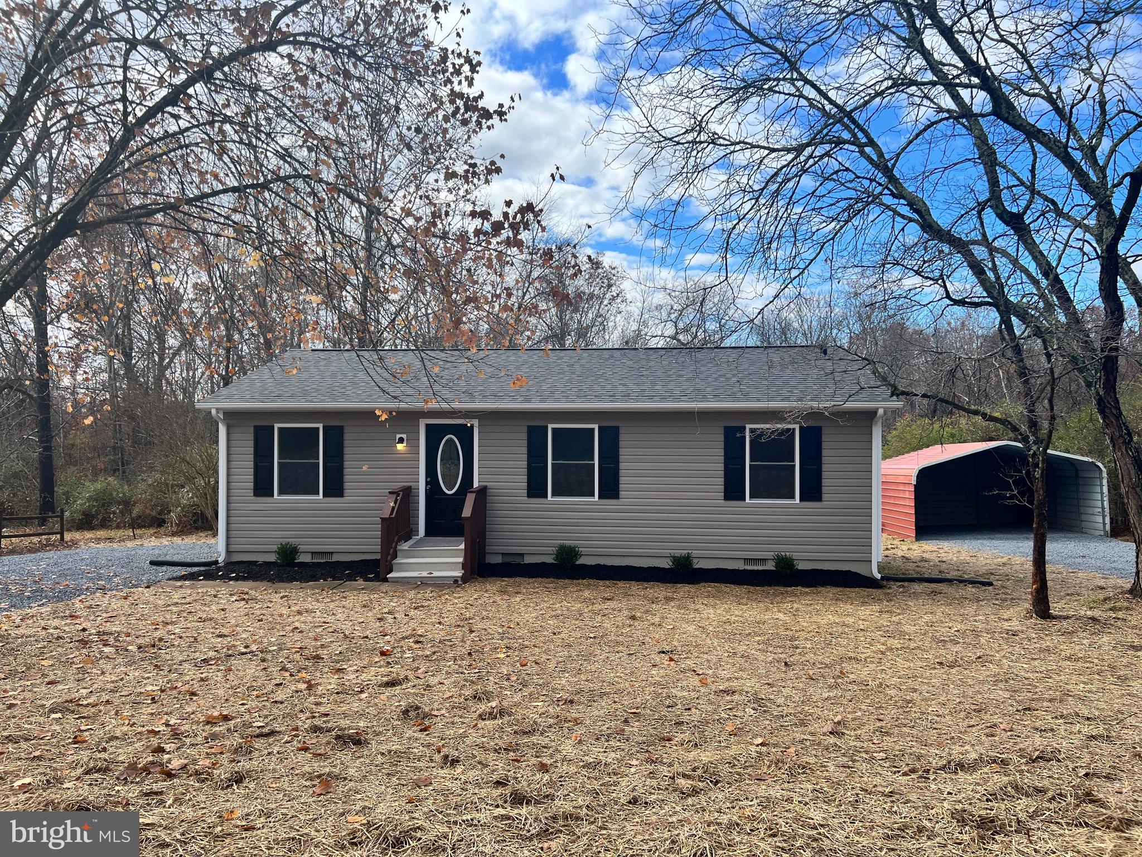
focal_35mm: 26
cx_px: 571
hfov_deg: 67.3
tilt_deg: -0.9
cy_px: 428
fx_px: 858
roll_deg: +0.0
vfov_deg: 53.1
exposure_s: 1/1972
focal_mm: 5.7
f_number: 1.5
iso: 50
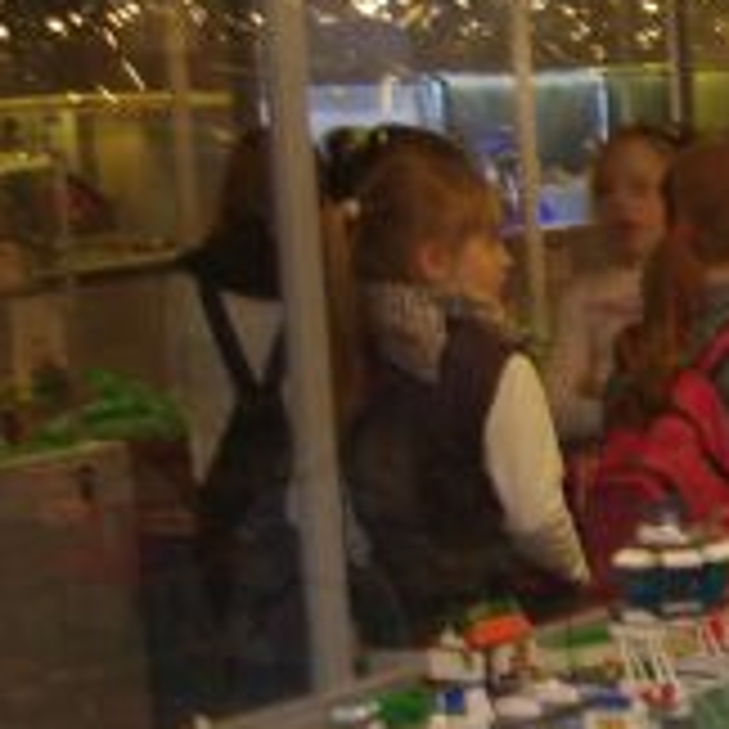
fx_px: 3097
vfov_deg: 13.4
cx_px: 1544
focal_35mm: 130
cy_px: 484
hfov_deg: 11.8
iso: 200
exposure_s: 1/20
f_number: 4
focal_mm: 21.25
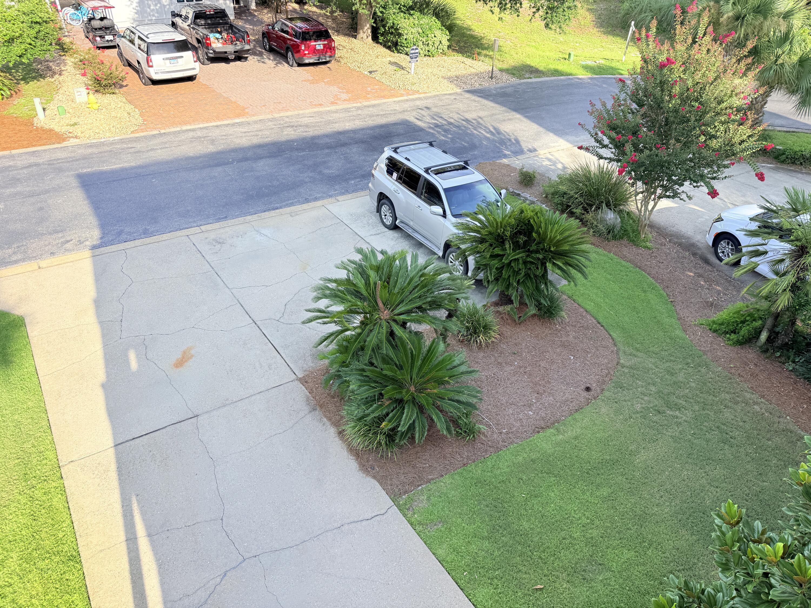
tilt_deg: -36.5
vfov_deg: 56.8
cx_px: 406
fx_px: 562
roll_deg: -2.7
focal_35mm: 24
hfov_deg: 71.6
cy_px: 304
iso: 100
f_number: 1.78
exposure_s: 1/1553
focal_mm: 6.76
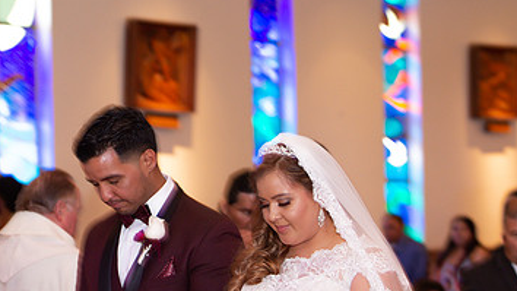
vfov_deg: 8.3
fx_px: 2001
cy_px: 226
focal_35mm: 146
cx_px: 280
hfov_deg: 14.7
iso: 1250
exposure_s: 1/60
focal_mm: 85
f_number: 4.5
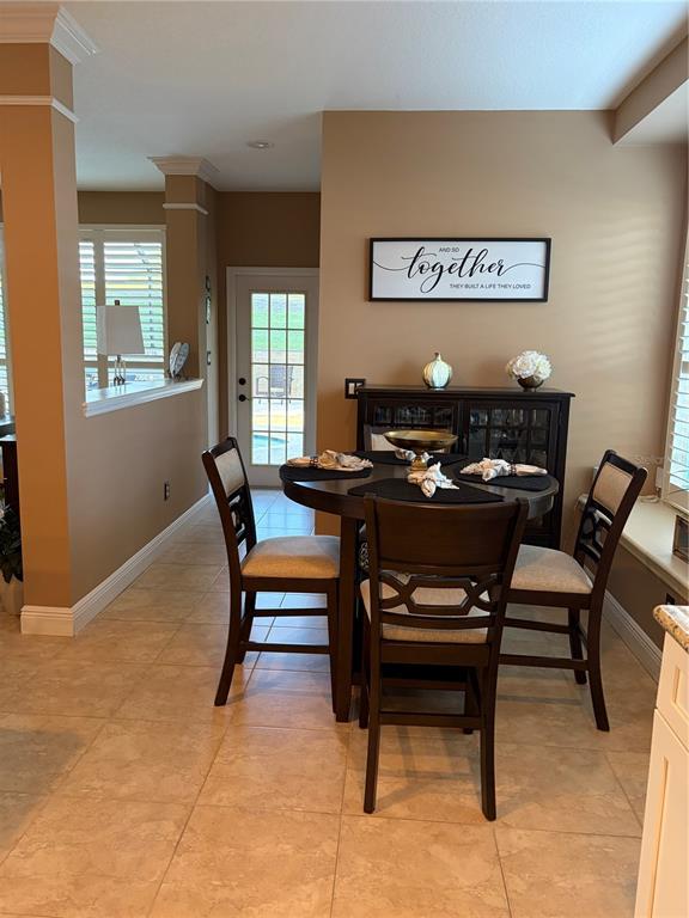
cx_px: 344
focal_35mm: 26
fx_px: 690
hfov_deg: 53.1
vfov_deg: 67.3
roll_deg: -0.1
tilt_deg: -7.6
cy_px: 459
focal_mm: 5.96
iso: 200
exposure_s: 1/60
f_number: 1.6
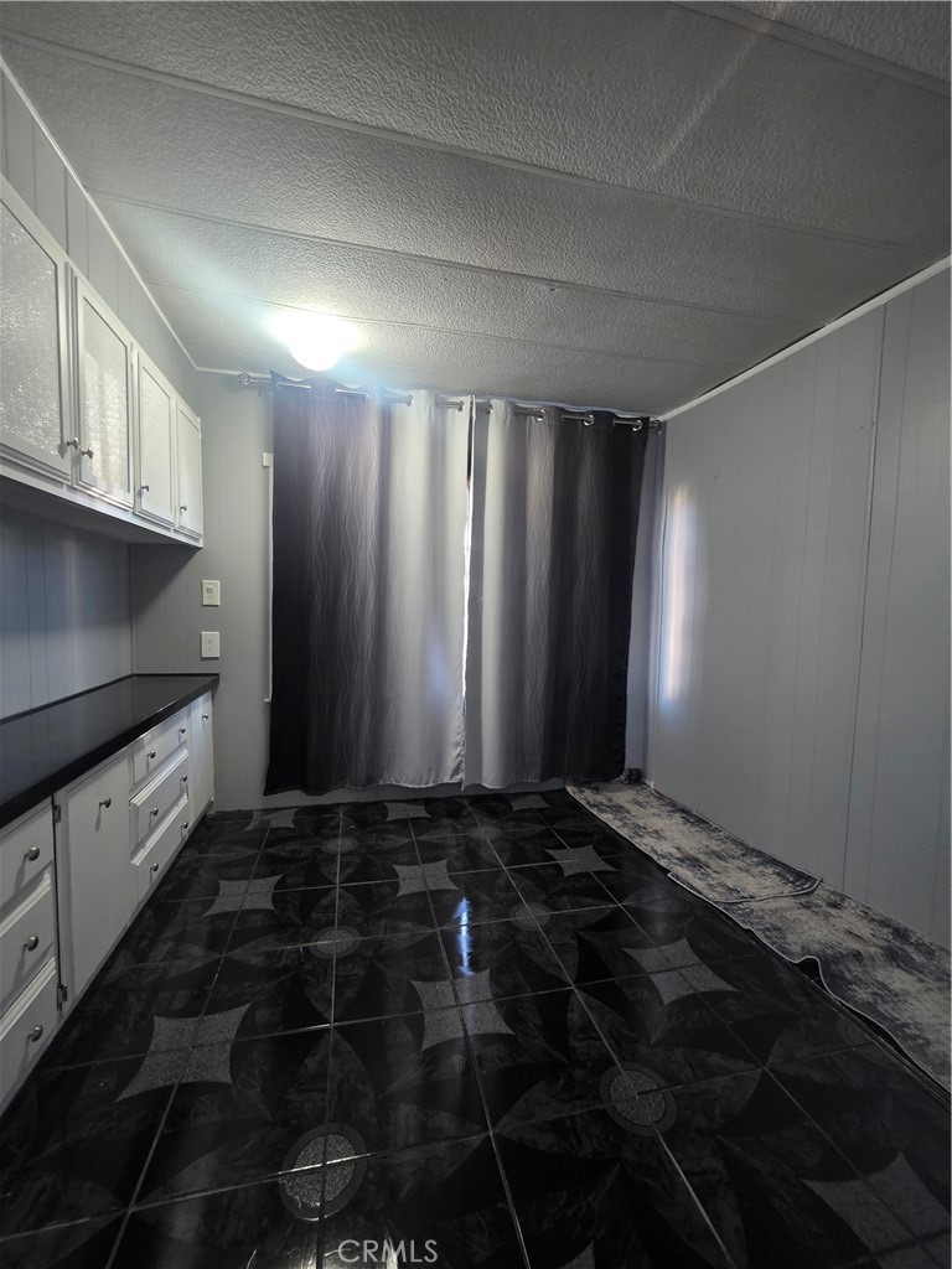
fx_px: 477
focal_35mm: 13
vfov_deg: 106.2
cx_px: 476
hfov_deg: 89.9
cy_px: 634
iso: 800
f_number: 1.9
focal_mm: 2.2
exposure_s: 1/60
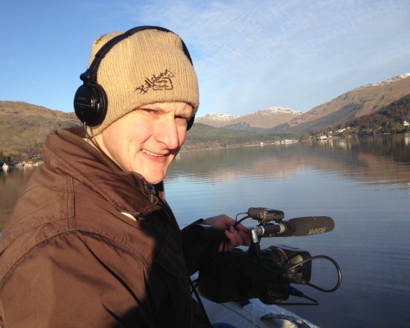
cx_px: 198
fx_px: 449
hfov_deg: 49.1
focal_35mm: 37
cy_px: 166
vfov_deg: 40.1
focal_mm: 4.28
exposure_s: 1/1346
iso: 50
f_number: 2.4
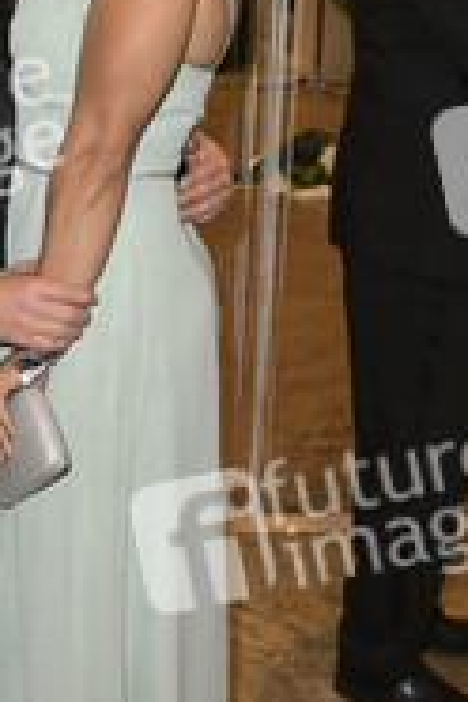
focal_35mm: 73
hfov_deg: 18.1
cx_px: -19
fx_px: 1423
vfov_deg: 27.7
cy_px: 336
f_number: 5.6
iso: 2500
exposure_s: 1/80
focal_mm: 34
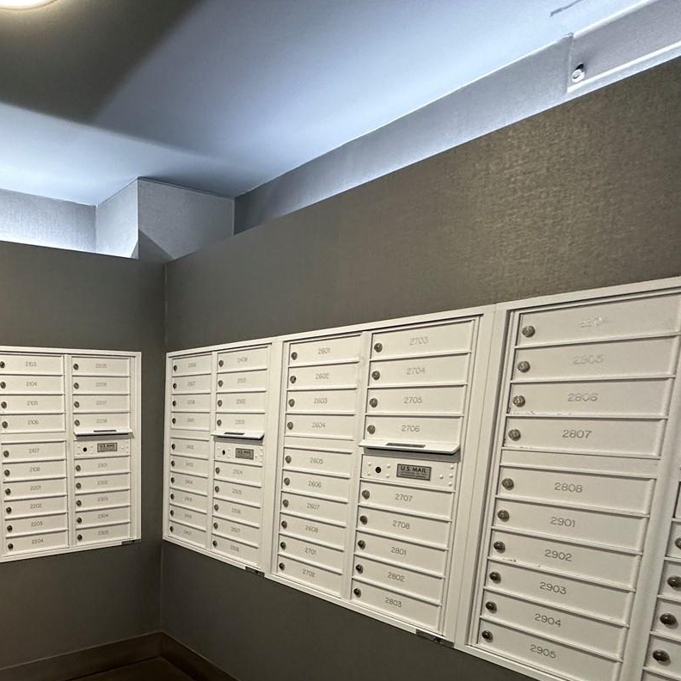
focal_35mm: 25
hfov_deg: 57.1
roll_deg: +0.0
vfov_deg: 59.5
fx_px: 556
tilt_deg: -10.4
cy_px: 512
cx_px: 114
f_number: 2.2
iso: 250
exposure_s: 1/60
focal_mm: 2.22
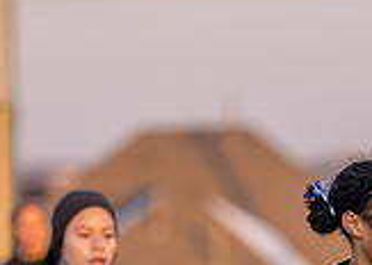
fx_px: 7640
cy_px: 524
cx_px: 345
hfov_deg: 2.8
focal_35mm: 724
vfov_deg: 2.0
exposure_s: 1/1600
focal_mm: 153
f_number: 2.8
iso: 400
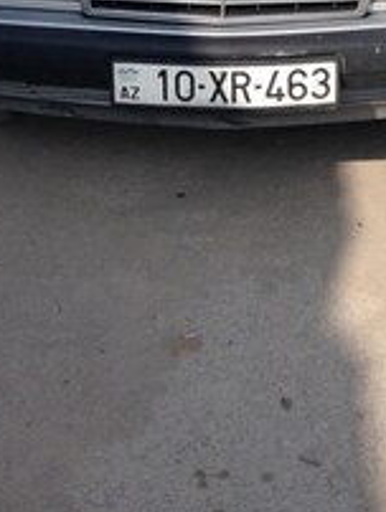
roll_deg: +0.8
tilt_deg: -14.5
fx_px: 1202
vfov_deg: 22.2
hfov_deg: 18.2
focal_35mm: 81
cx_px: 190
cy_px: -106
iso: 50
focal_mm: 4.12
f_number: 2.4
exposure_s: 1/1178
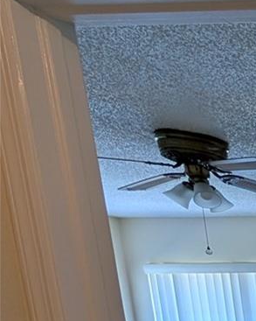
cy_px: 415
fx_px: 484
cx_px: 695
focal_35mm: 51
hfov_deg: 12.9
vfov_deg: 29.6
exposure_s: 1/60
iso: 59
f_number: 1.7
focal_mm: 2.02
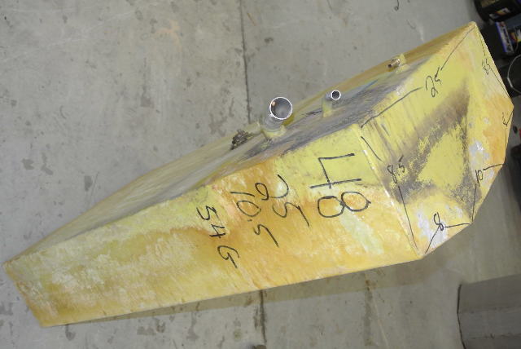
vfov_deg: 34.3
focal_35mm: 39
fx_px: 565
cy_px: 174
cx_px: 260
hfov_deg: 49.5
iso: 800
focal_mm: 14.5
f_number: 4
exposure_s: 1/60
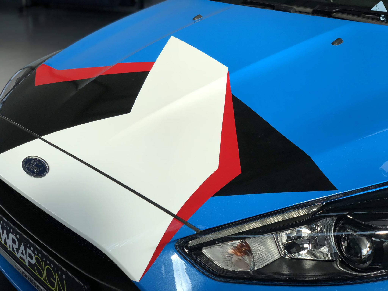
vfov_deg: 28.0
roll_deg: +0.0
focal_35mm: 52
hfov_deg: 36.8
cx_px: 194
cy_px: 146
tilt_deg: -20.5
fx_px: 583
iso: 16
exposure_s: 1/631
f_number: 2.4
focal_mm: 6
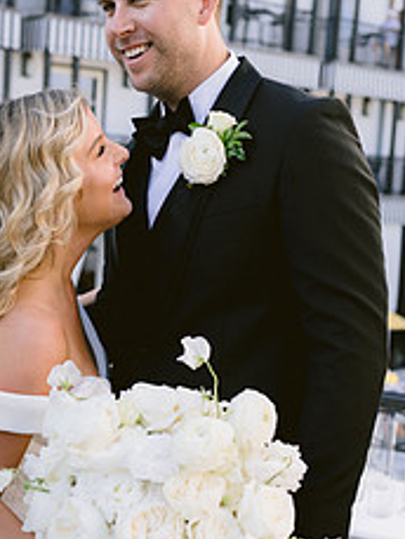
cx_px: 198
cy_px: 294
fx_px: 1029
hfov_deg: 22.3
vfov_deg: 29.4
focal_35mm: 66
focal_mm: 35
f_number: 2.8
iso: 200
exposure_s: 1/1250
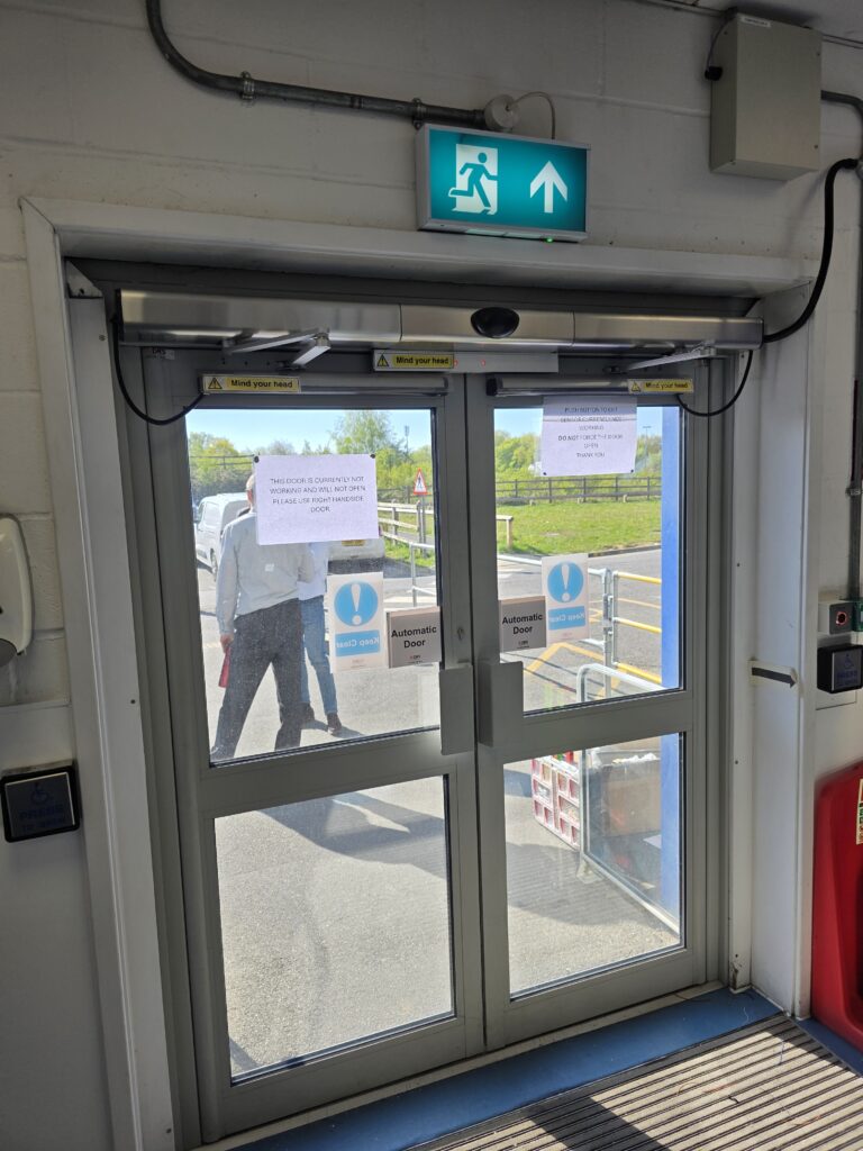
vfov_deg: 73.9
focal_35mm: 23
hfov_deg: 58.9
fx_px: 765
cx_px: 432
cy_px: 576
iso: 80
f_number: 1.7
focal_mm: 6.3
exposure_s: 1/2302
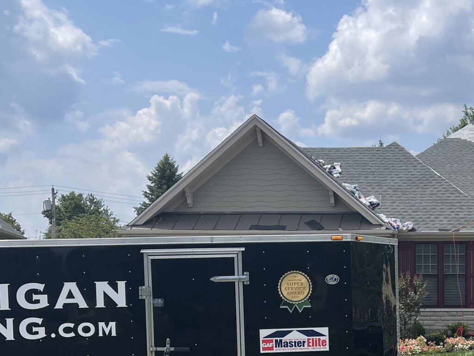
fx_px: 890
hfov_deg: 28.5
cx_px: 441
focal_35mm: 65
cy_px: 313
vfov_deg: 22.1
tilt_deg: -3.8
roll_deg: +0.5
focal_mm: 5.1
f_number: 1.6
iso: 32
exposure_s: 1/4717
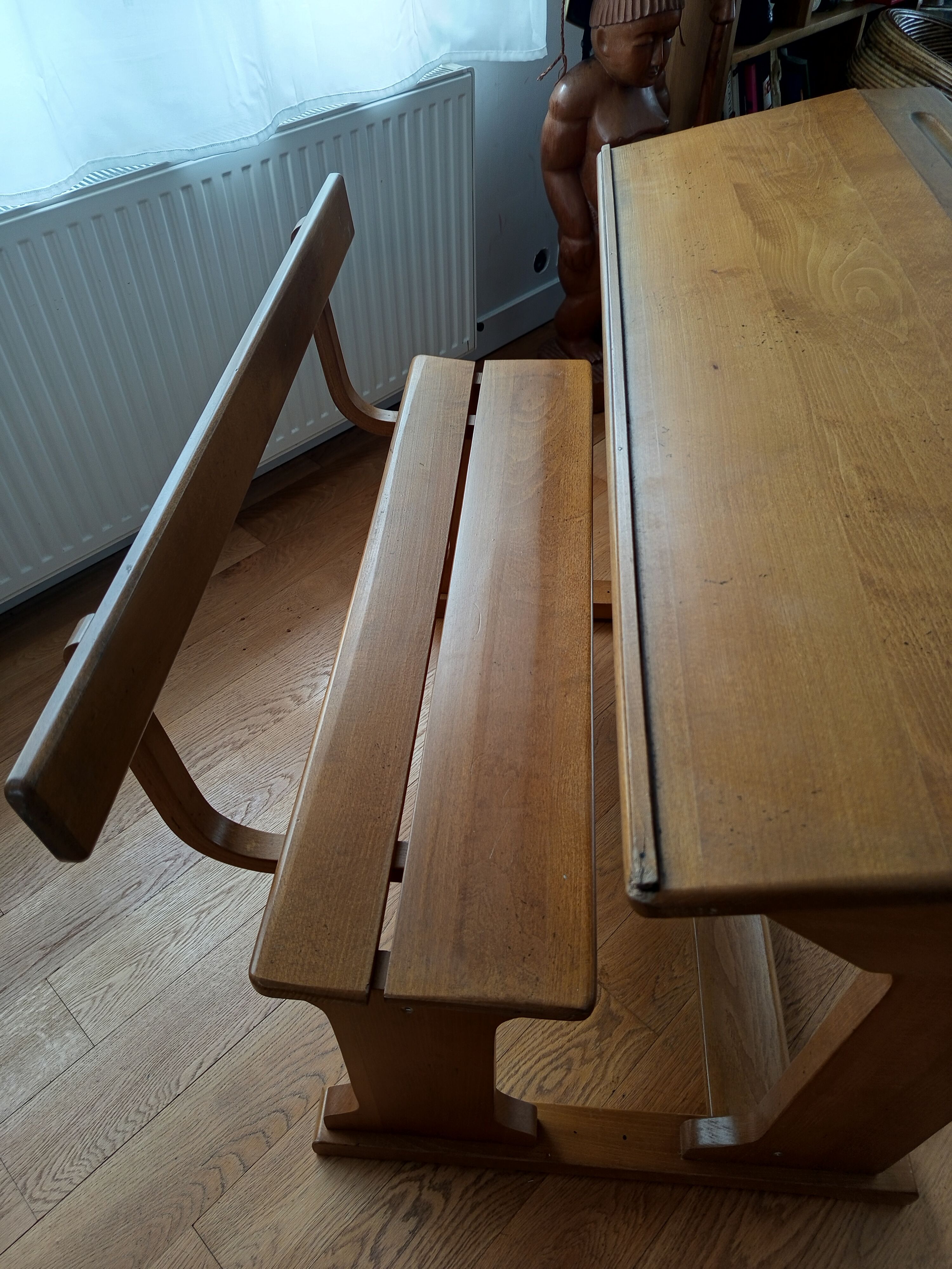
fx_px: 880
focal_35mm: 24
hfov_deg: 56.8
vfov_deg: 71.6
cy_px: 634
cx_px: 476
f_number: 1.7
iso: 168
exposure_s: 1/50
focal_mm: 5.24
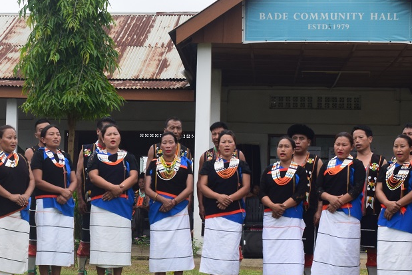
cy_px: 191
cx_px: 156
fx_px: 1065
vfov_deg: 14.7
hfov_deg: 21.9
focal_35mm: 93
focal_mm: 30
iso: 360
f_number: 11
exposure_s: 1/500
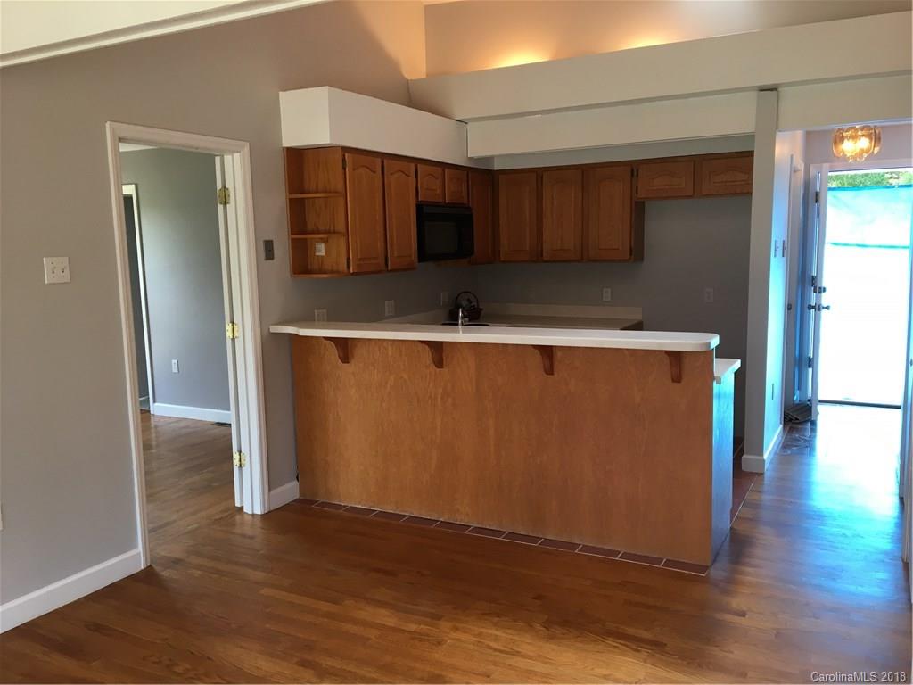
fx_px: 765
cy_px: 342
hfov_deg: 61.7
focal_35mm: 29
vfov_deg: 48.2
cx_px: 456
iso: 25
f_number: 2.2
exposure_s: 1/30
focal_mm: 4.15
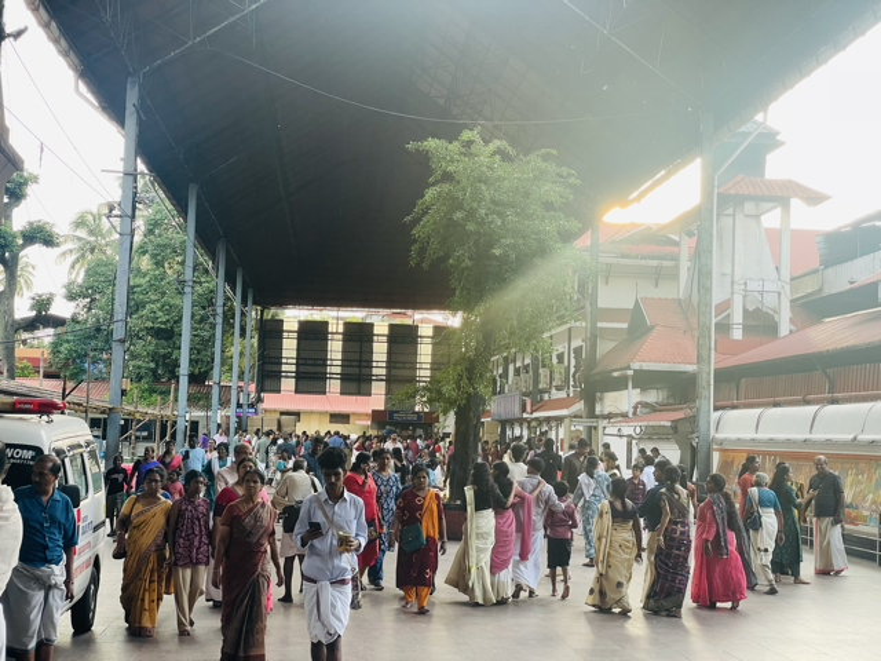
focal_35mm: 52
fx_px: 1323
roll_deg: -0.1
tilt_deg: +2.5
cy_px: 330
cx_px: 440
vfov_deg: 28.0
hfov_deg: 36.8
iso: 64
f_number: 2
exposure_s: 1/99
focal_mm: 6
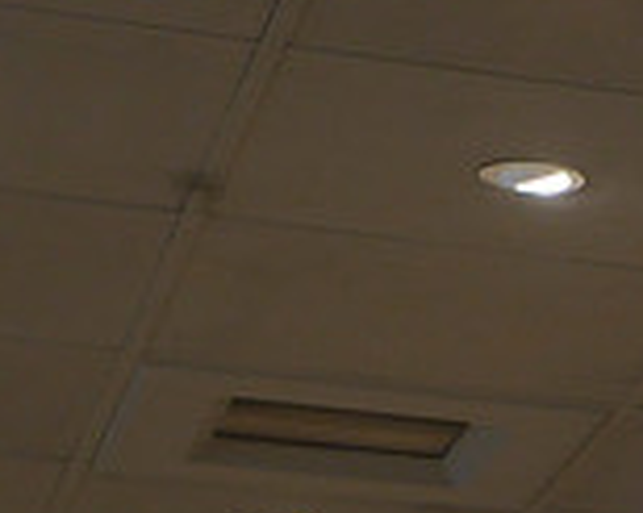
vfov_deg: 6.4
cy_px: 1383
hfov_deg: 7.6
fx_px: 4336
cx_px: 1829
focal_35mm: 228
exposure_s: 1/60
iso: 200
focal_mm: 15
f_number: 1.7
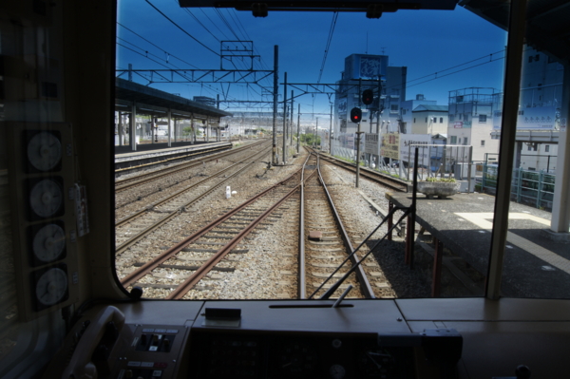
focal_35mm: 27
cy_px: 190
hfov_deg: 67.4
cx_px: 285
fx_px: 427
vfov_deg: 47.9
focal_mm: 18
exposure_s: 1/200
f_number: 10
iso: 200
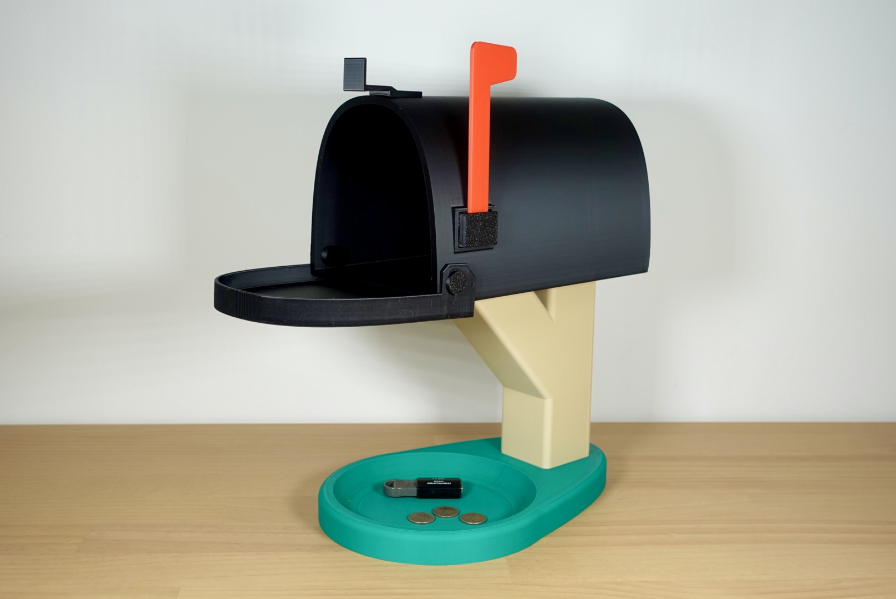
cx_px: 448
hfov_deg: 47.4
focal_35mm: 41
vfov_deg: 32.7
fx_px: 1021
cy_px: 300
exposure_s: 1/80
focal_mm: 15.67
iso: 125
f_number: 3.2
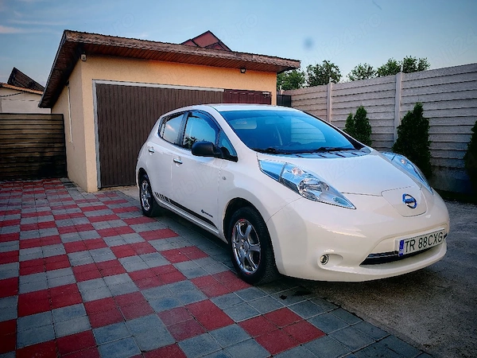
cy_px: 179
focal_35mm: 27
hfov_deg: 65.3
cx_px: 238
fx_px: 372
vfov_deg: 51.4
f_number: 1.9
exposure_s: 1/100
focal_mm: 6.12
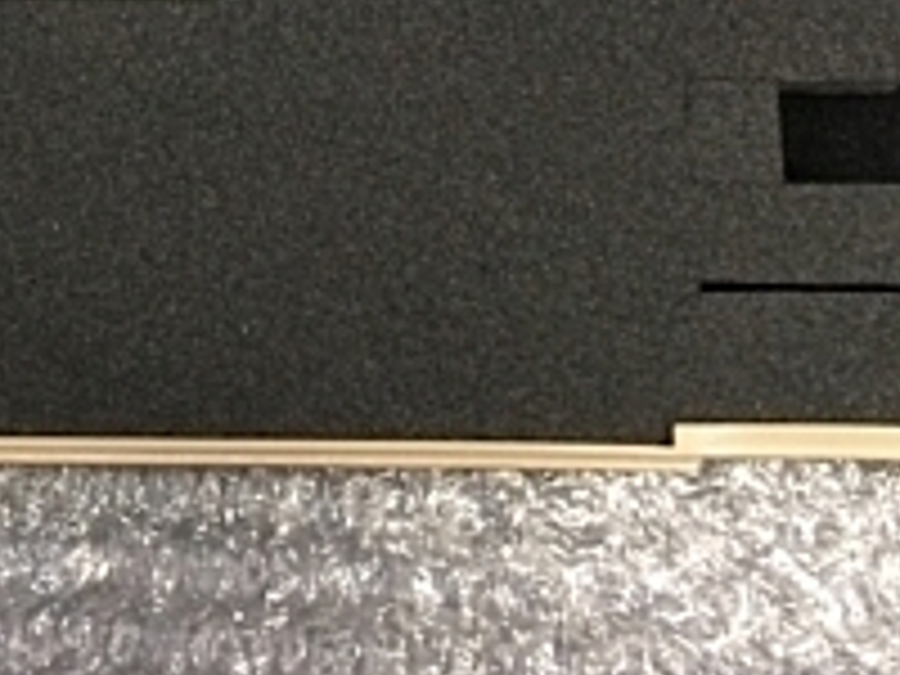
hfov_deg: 20.7
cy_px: -346
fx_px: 2418
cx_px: 104
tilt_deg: -75.6
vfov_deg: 14.7
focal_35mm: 93
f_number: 2.2
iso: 160
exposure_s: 1/30
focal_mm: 4.15
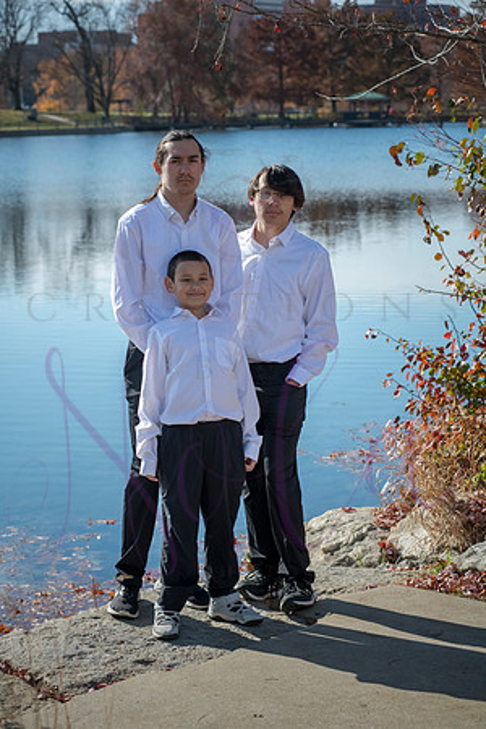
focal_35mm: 86
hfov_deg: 15.9
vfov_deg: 23.6
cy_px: 364
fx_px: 1741
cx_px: 243
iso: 400
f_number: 6.3
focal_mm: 86
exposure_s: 1/800
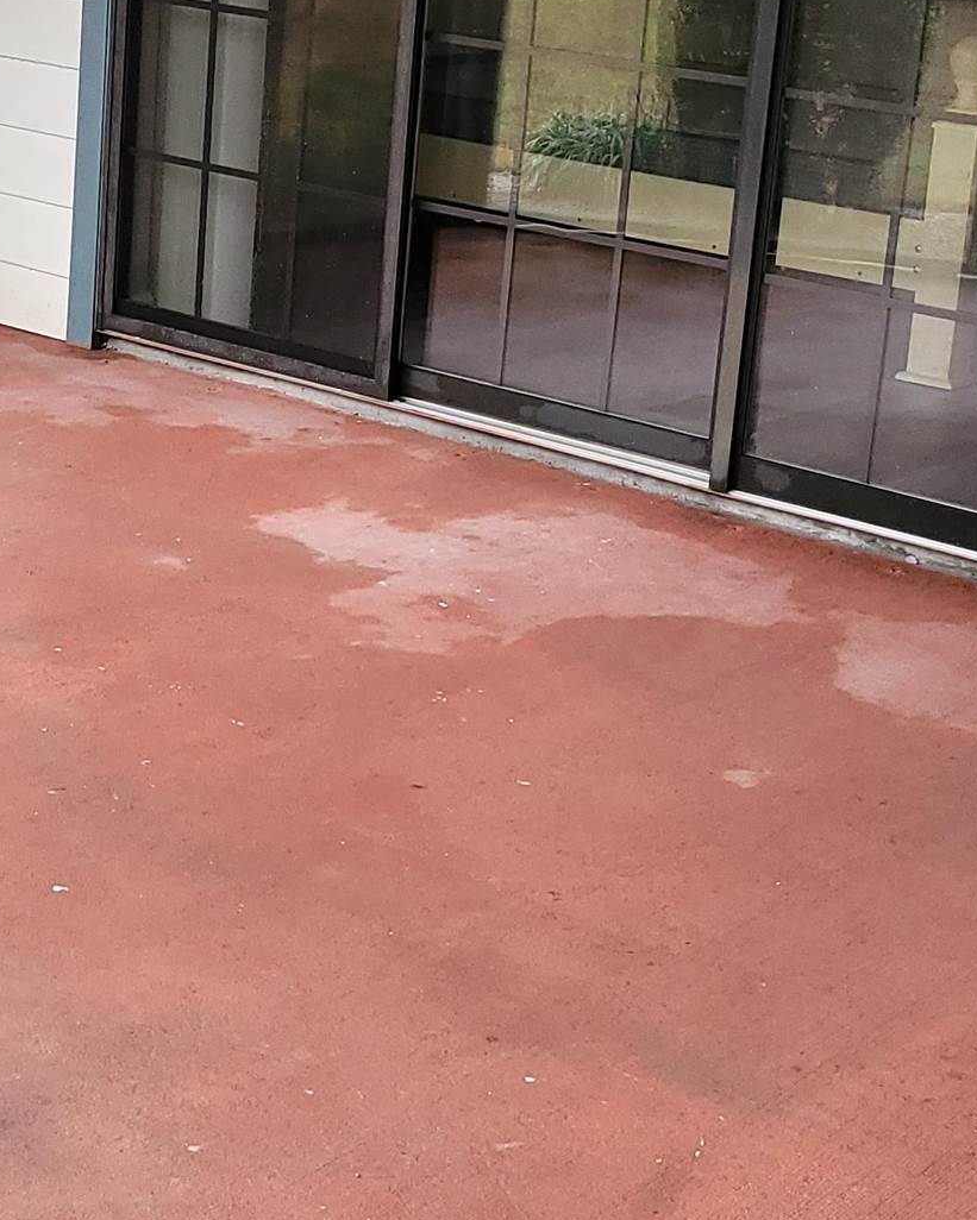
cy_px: 404
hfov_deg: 20.0
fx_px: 2747
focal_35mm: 76
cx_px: 228
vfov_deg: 24.9
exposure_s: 1/24
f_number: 1.8
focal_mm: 5.4
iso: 160
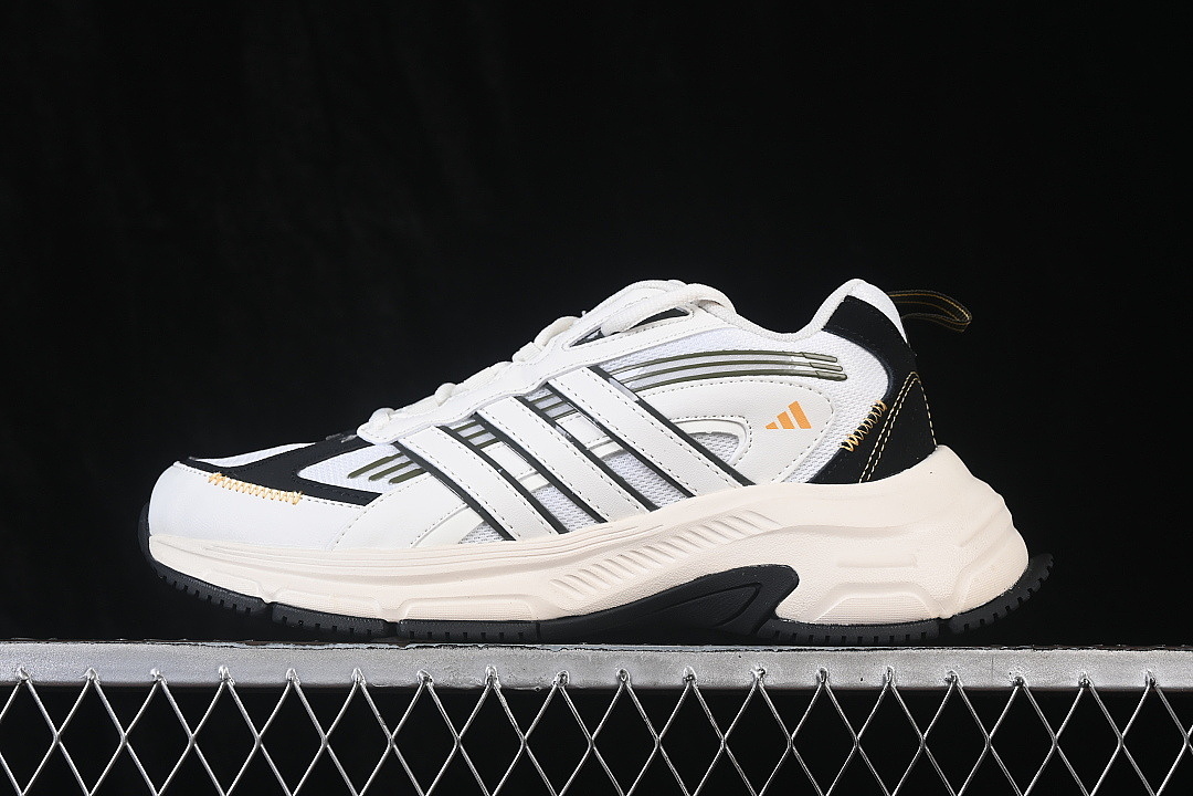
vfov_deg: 18.2
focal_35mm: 75
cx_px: 596
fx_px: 2485
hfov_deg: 27.0
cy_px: 398
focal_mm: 50
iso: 160
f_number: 8
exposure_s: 1/80
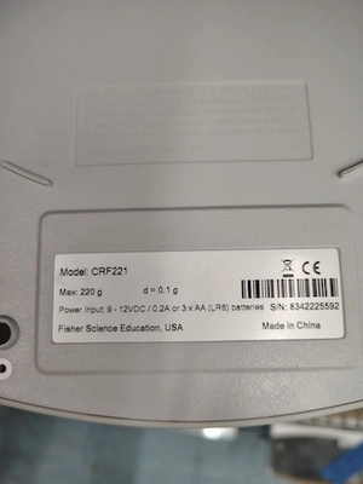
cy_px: 242
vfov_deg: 71.6
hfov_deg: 56.8
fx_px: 336
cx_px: 182
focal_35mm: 24
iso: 345
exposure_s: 1/120
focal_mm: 5.56
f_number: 1.8
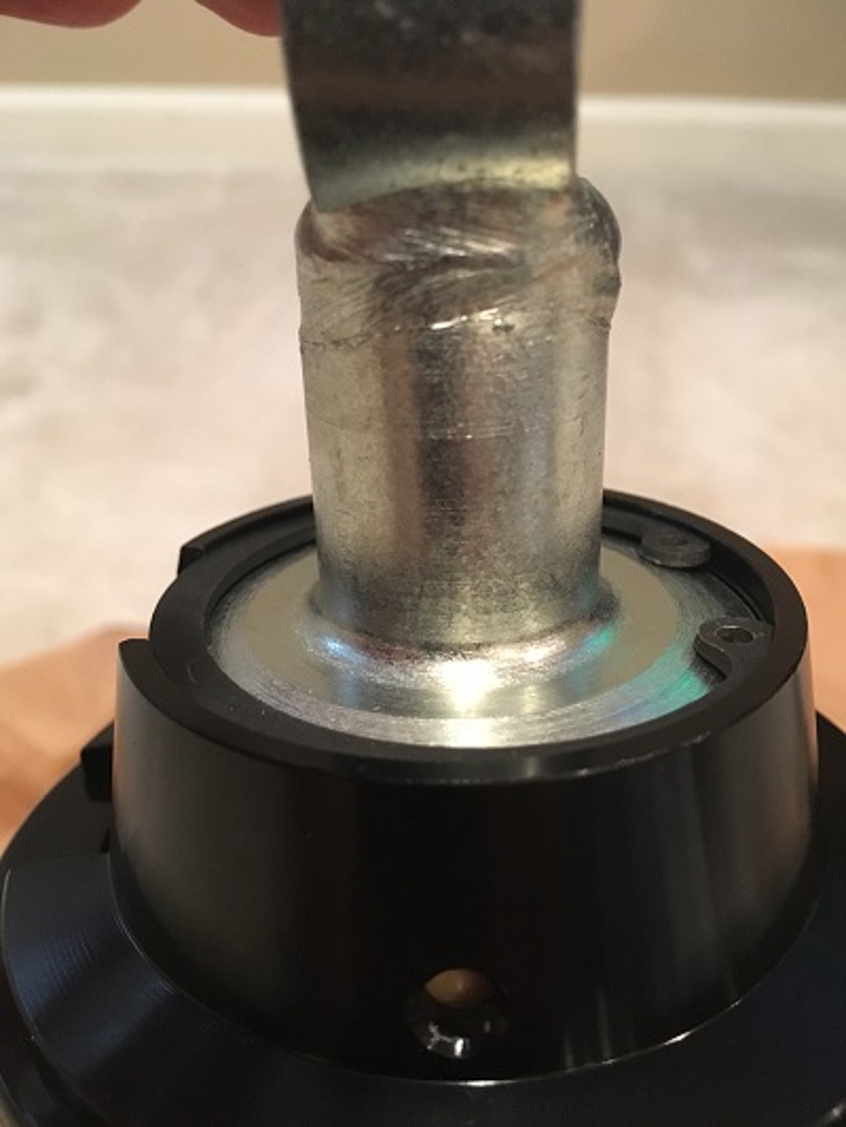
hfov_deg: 48.2
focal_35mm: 29
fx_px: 945
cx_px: 423
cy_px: 564
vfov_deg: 61.6
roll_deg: -1.9
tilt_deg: -37.6
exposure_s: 1/15
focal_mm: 4.15
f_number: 2.2
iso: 250
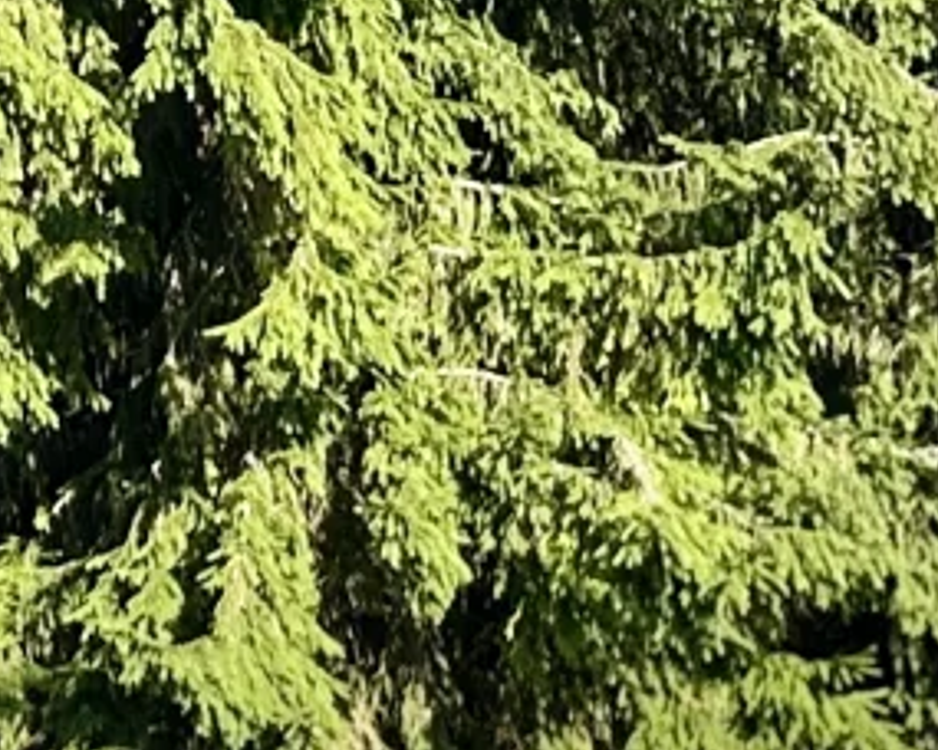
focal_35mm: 158
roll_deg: -1.0
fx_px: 4386
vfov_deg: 8.6
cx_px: 3051
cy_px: 2016
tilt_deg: -13.2
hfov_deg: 9.1
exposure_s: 1/1374
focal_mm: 6.86
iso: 80
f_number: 1.78
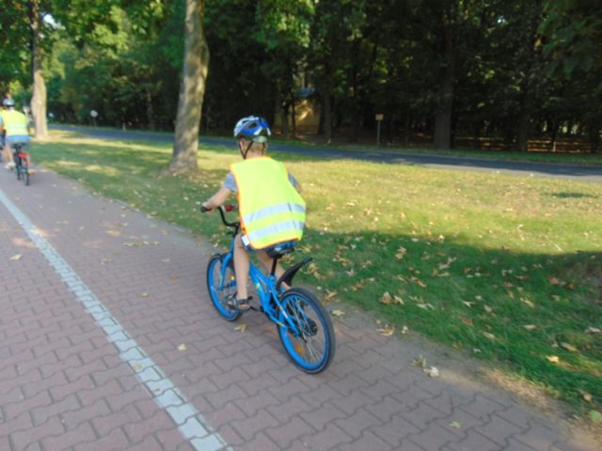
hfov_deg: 69.4
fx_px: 435
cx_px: 301
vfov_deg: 54.9
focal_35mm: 25
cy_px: 226
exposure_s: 1/250
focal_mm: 4.5
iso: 80
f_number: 3
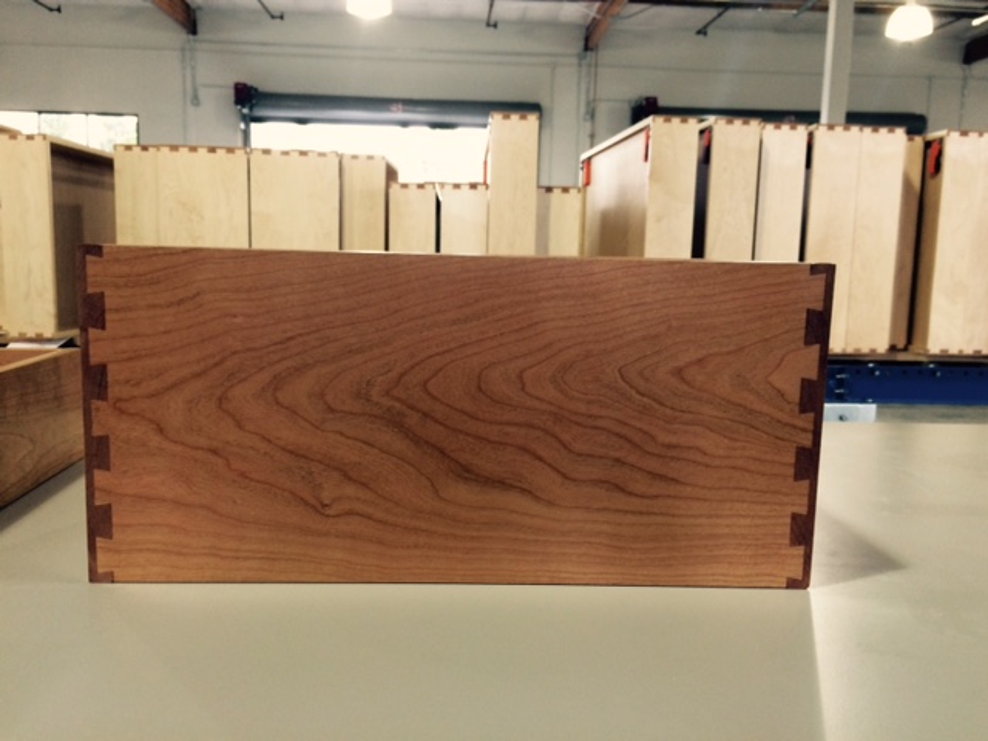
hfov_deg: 61.7
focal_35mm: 29
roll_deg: -0.8
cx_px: 494
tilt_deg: -4.9
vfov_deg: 48.2
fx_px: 828
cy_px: 370
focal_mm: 4.15
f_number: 2.2
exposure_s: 1/30
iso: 100
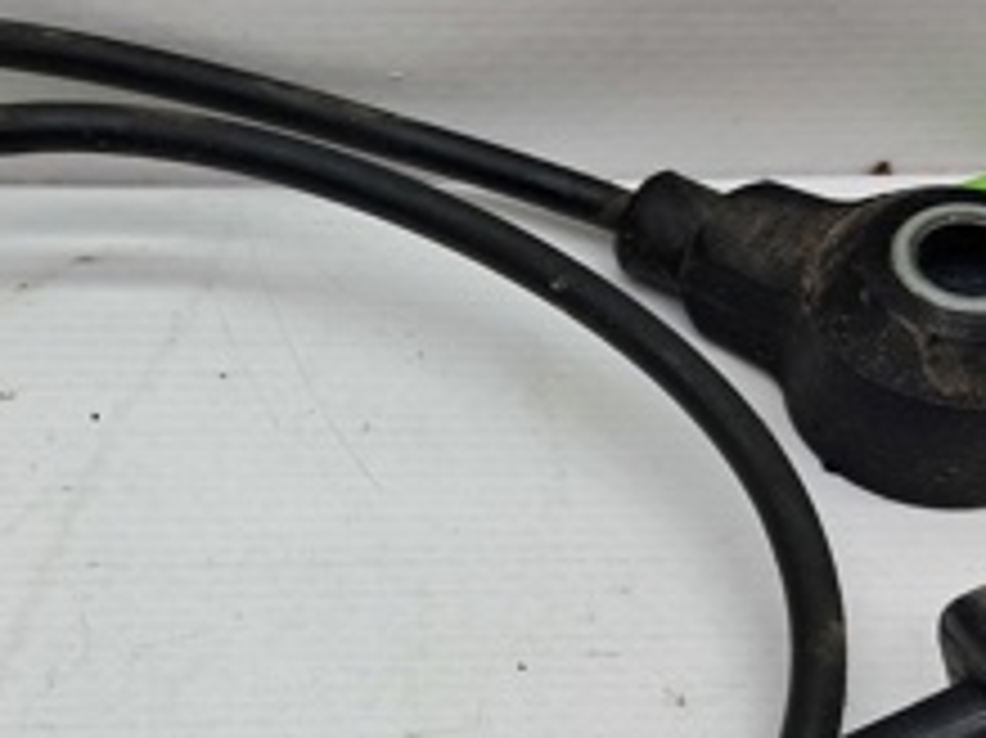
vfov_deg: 18.6
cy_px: 520
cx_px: 279
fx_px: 2249
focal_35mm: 79
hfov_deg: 24.5
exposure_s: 1/100
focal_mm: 4
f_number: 1.8
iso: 50
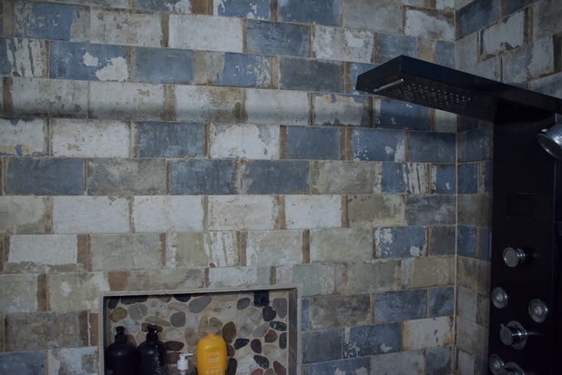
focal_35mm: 28
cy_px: 191
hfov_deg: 65.4
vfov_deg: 46.4
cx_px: 277
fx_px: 437
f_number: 3.5
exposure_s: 1/60
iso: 2800
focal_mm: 18
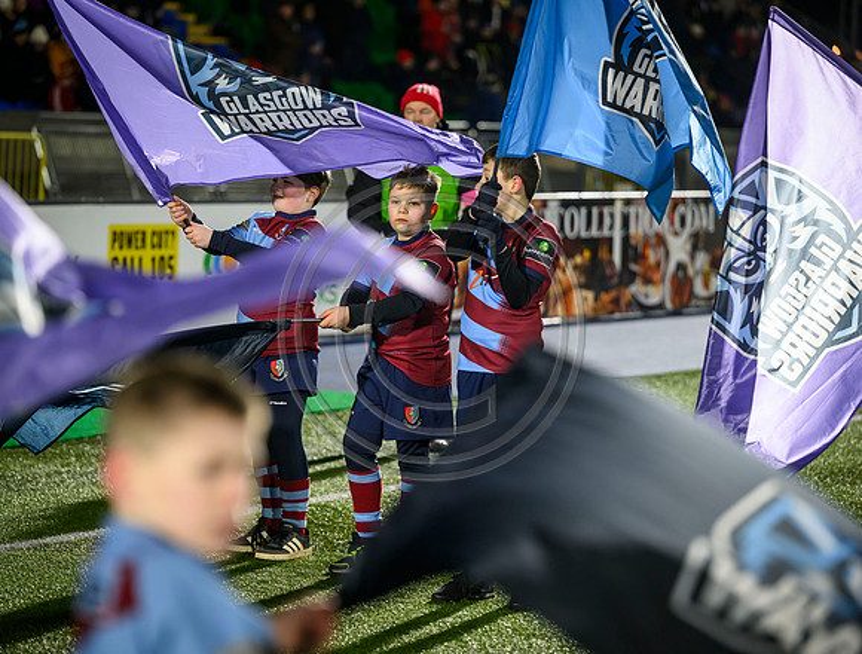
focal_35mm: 142
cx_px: 434
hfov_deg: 13.9
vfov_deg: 10.6
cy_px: 327
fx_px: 3540
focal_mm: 130
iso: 2500
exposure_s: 1/1250
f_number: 2.8
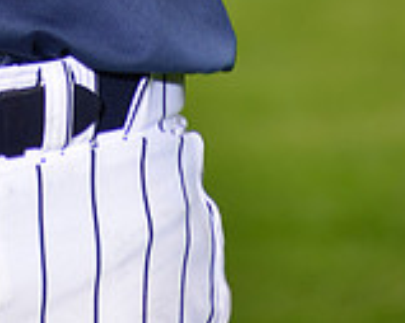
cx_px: -22
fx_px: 8230
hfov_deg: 2.8
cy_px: -412
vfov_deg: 2.2
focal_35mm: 687
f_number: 6.3
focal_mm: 200
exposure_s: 1/200
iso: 200
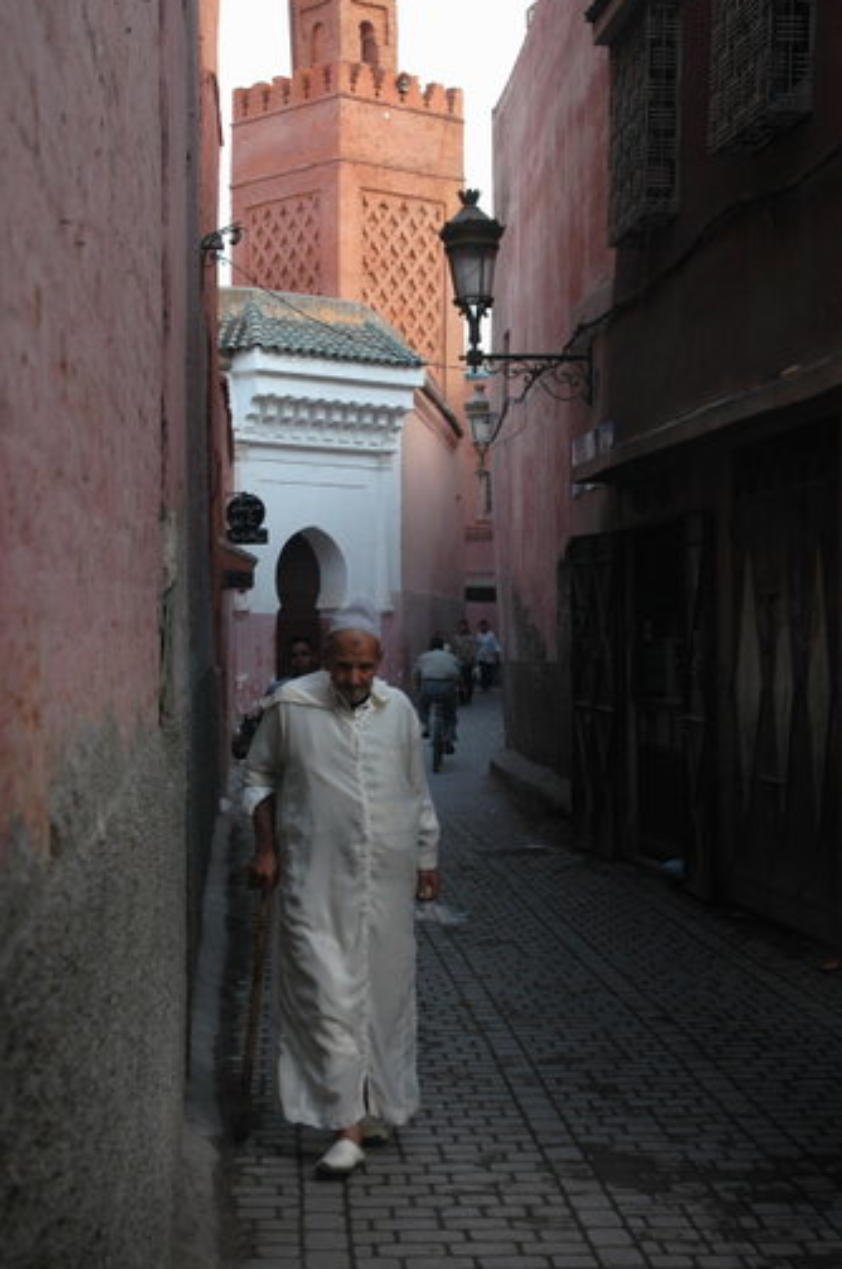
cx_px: 413
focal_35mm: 61
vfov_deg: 32.9
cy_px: 542
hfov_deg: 22.2
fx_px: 2146
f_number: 5
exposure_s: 1/100
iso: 200
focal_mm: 34
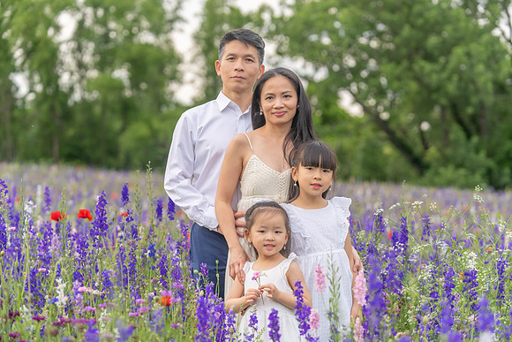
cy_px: 171
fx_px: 1328
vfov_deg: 14.7
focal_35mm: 93
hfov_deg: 21.8
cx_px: 256
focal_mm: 91
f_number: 3.2
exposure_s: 1/1000
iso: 400
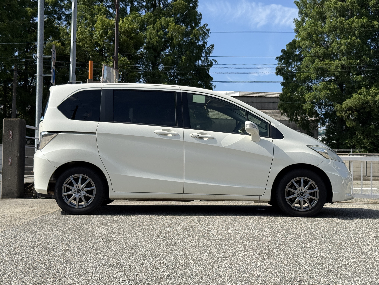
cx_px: 190
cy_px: 142
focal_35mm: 48
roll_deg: -1.2
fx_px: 526
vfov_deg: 30.3
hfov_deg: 39.7
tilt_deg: +2.3
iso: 80
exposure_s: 1/6536
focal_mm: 6.76
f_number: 1.78
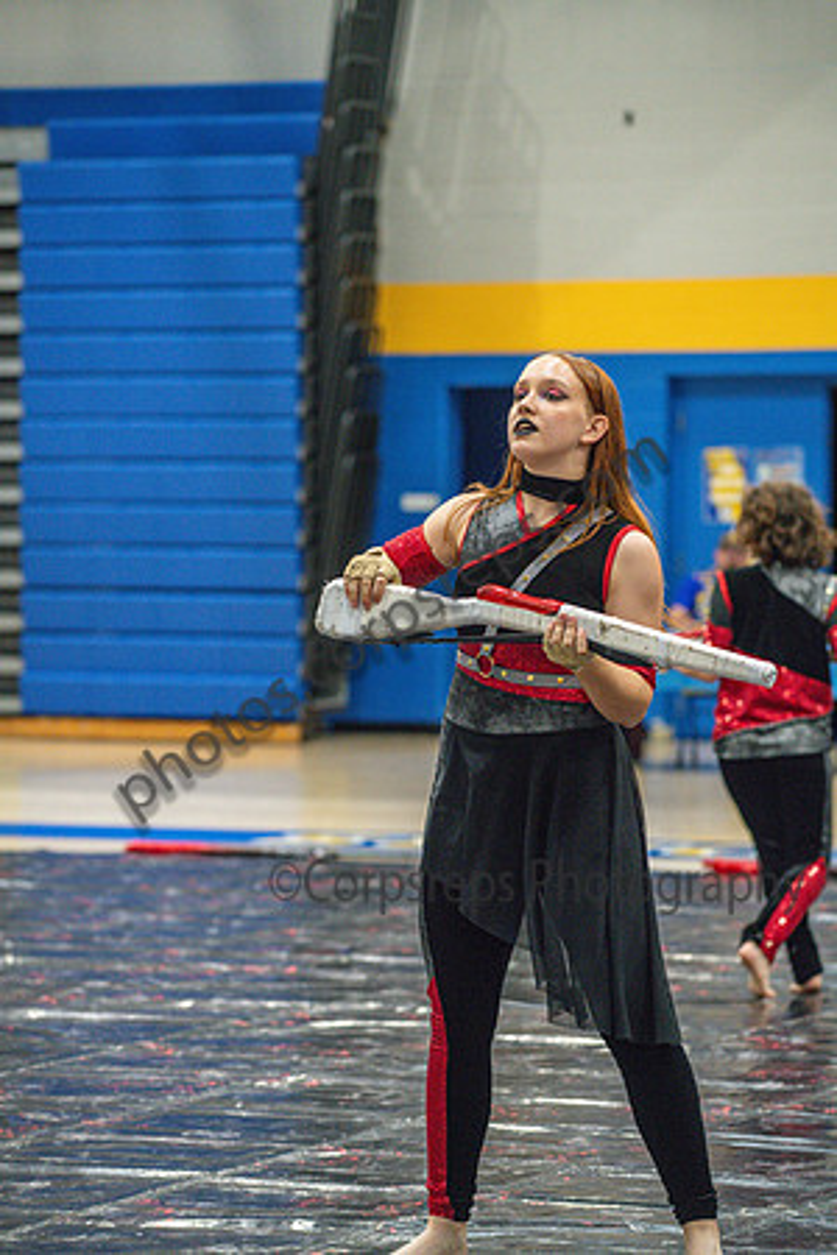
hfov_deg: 10.2
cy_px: 628
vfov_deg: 15.2
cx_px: 418
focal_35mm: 135
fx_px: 4708
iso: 6400
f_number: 4
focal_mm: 135
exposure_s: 1/500
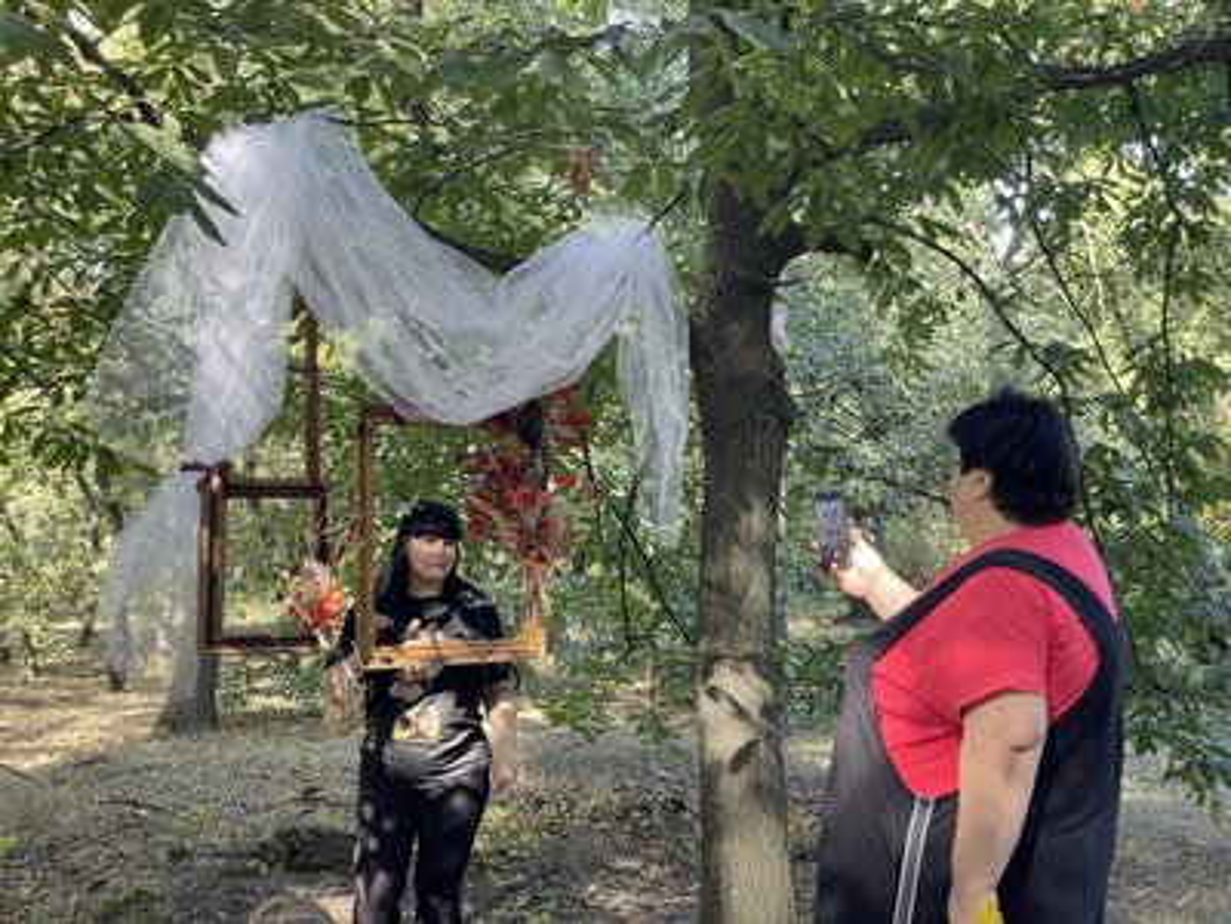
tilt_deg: +0.2
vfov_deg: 28.0
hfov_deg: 36.8
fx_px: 1849
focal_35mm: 52
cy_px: 462
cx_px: 616
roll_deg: -1.1
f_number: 2
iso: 64
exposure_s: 1/99
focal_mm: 6
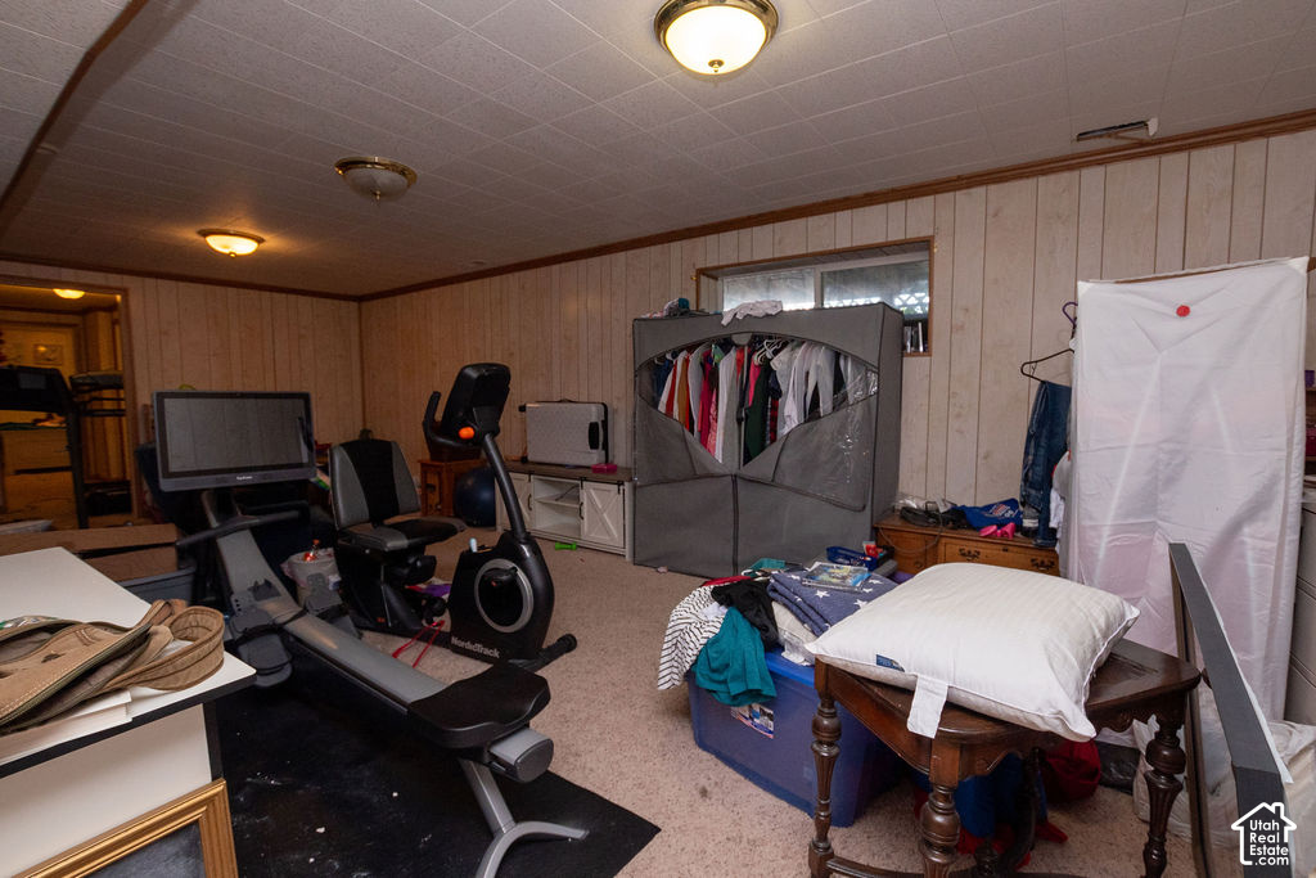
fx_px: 564
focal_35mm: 15
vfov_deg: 75.7
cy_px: 439
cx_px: 658
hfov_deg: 98.7
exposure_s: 1/200
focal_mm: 10
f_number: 5
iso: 500
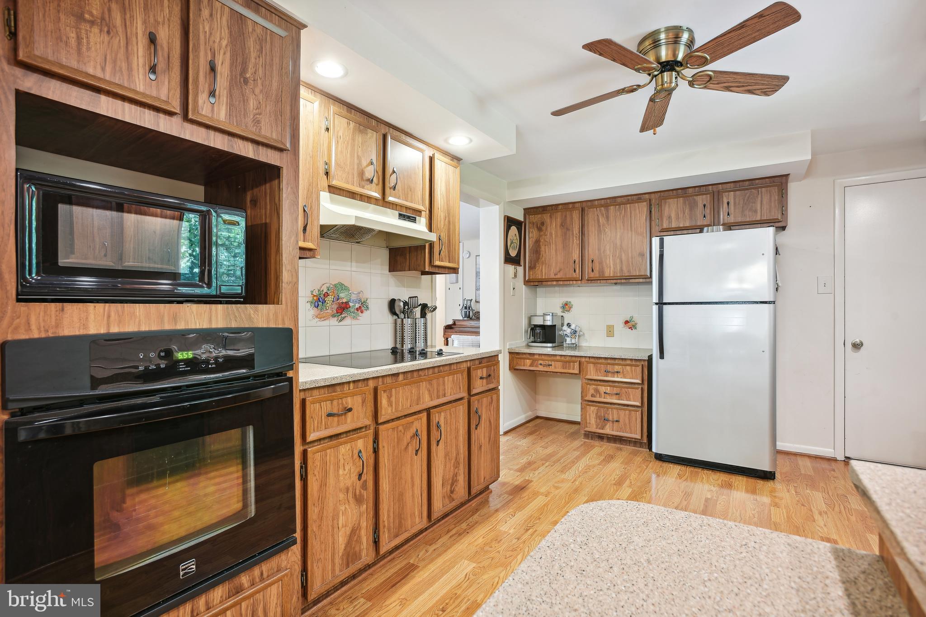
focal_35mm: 17
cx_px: 463
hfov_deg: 93.3
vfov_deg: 70.4
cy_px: 308
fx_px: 437
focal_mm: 17
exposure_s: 1/1.25
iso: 160
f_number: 8
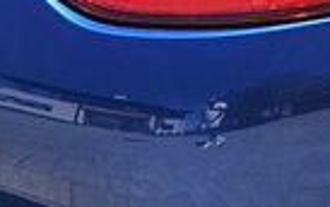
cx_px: 381
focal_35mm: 243
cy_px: -309
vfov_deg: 5.2
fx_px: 2188
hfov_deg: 8.5
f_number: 1.8
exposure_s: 1/1869
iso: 25
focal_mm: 5.4
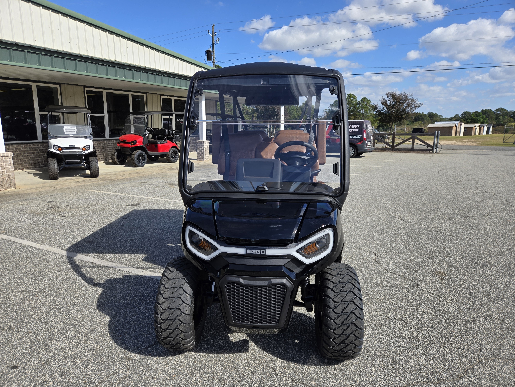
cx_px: 258
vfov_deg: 58.9
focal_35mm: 23
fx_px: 342
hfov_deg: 73.9
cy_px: 194
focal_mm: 5.4
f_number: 1.8
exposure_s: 1/1690
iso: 25
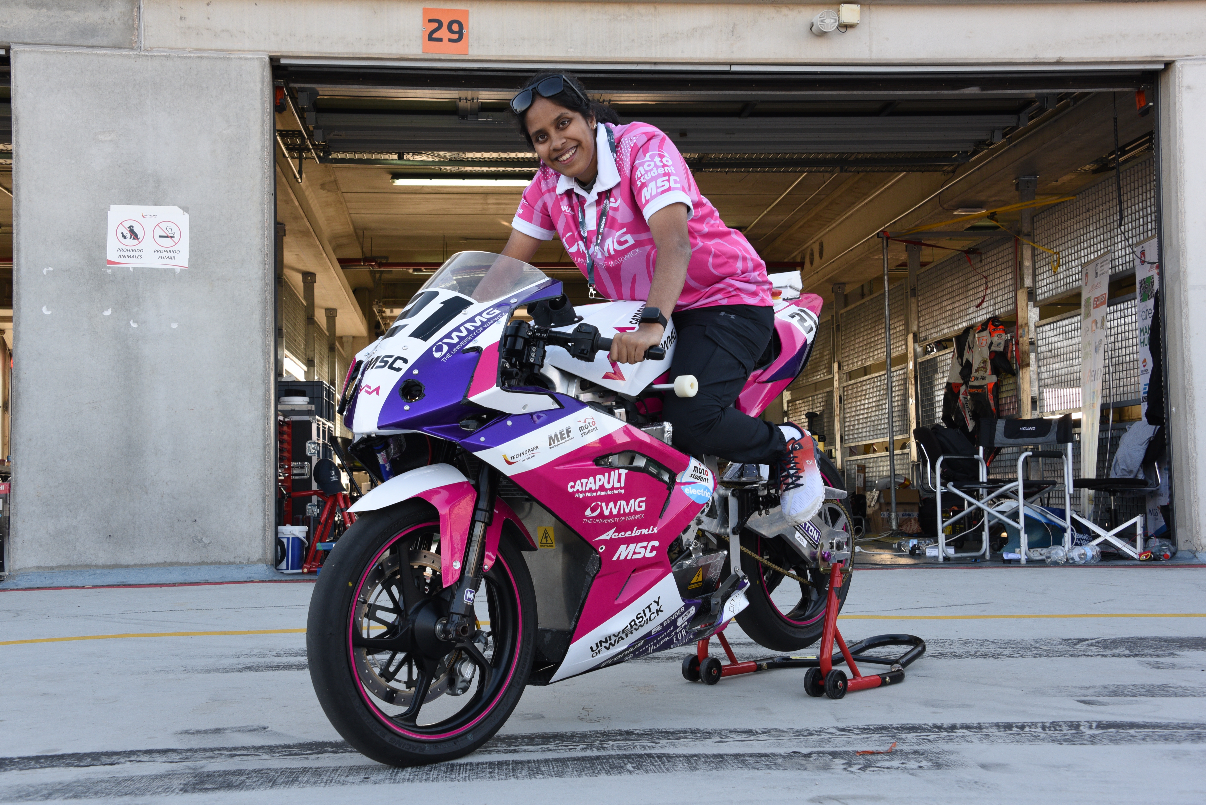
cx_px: 603
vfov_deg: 30.5
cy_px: 402
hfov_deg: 44.5
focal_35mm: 44
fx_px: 1474
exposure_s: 1/100
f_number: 9
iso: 400
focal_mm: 44
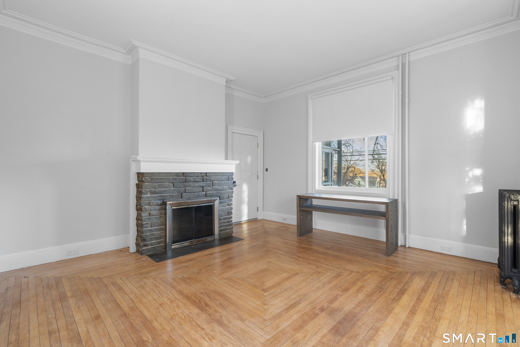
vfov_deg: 73.7
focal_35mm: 16
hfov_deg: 96.7
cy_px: 174
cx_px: 260
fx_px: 231
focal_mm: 16
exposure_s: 5
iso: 200
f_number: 10
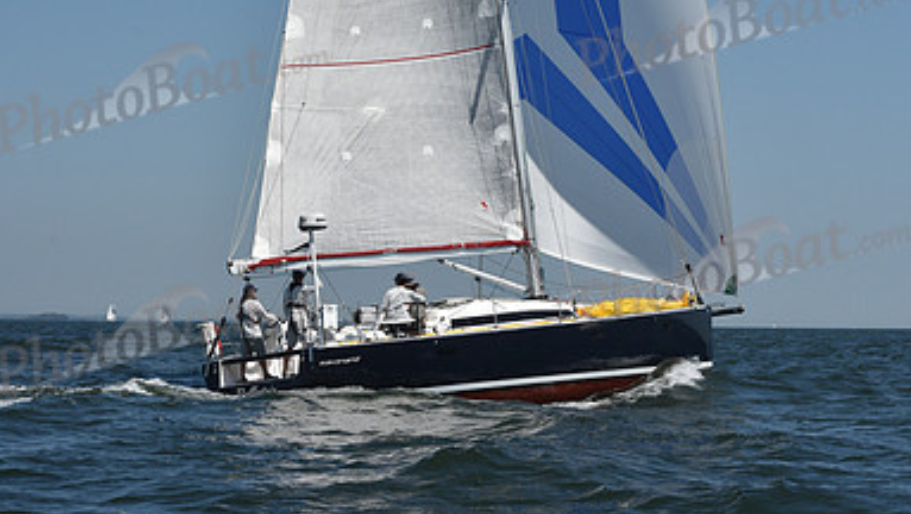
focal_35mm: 111
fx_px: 2683
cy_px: -64
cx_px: 453
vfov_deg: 10.8
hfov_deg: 19.3
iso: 250
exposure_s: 1/1250
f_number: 10
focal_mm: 70
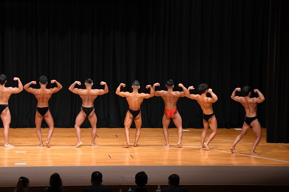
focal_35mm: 123
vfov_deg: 11.1
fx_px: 987
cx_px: 144
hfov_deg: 16.7
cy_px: 96
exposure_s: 1/400
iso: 4000
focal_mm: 82
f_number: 5.6
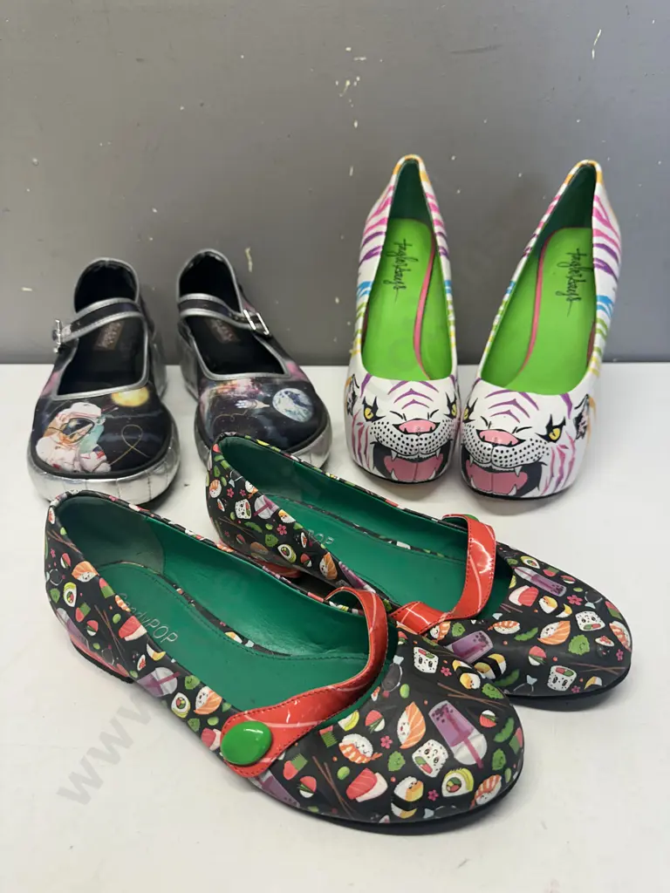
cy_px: 446
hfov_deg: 56.8
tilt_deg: -30.7
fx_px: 619
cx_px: 335
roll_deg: -1.0
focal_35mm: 24
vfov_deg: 71.6
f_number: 1.78
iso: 125
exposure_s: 1/100
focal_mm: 6.86
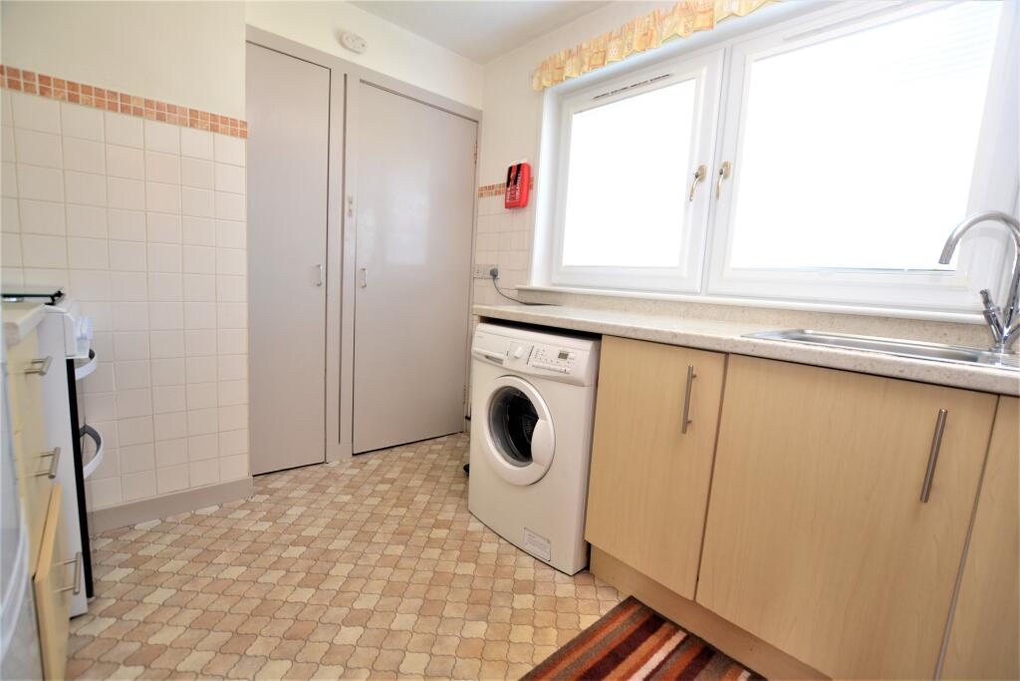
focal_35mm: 15
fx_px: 425
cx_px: 510
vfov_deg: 77.3
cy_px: 340
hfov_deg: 100.4
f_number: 3.5
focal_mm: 10
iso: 400
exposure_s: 1/60
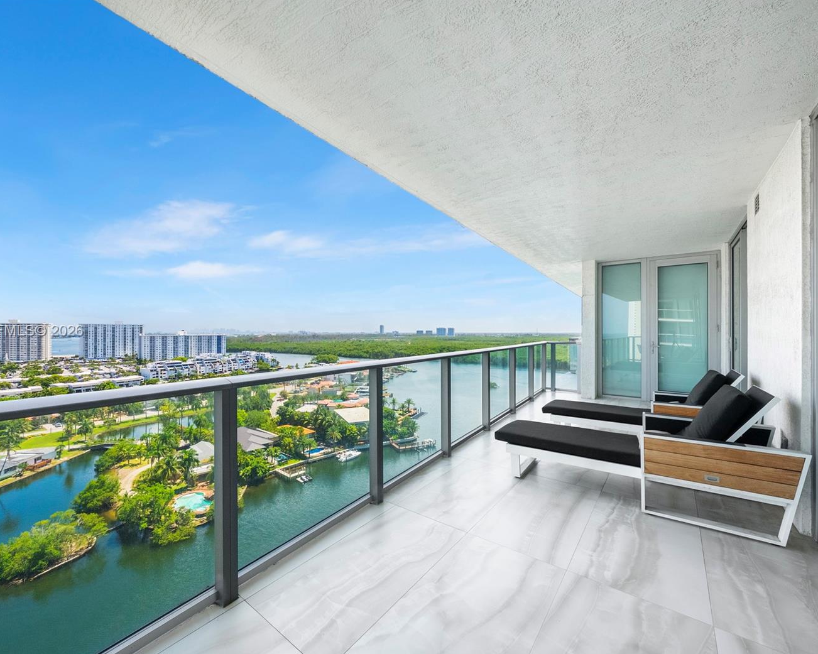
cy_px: 332
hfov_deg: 96.7
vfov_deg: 84.0
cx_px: 390
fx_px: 363
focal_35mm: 15
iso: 640
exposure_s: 1/2000
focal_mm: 13
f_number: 8
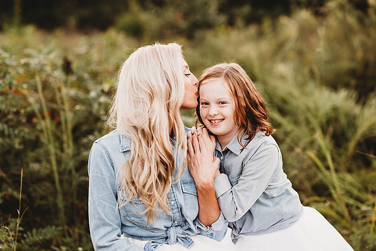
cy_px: 126
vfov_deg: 16.1
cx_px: 188
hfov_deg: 23.9
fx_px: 888
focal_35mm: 85
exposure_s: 1/200
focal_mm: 85
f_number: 2.2
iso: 125
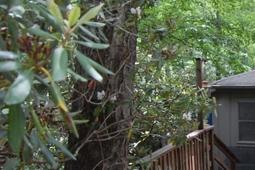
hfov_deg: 23.8
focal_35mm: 79
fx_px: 559
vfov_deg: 17.2
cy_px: 87
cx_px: 292
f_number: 5
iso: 400
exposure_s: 1/100
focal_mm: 18
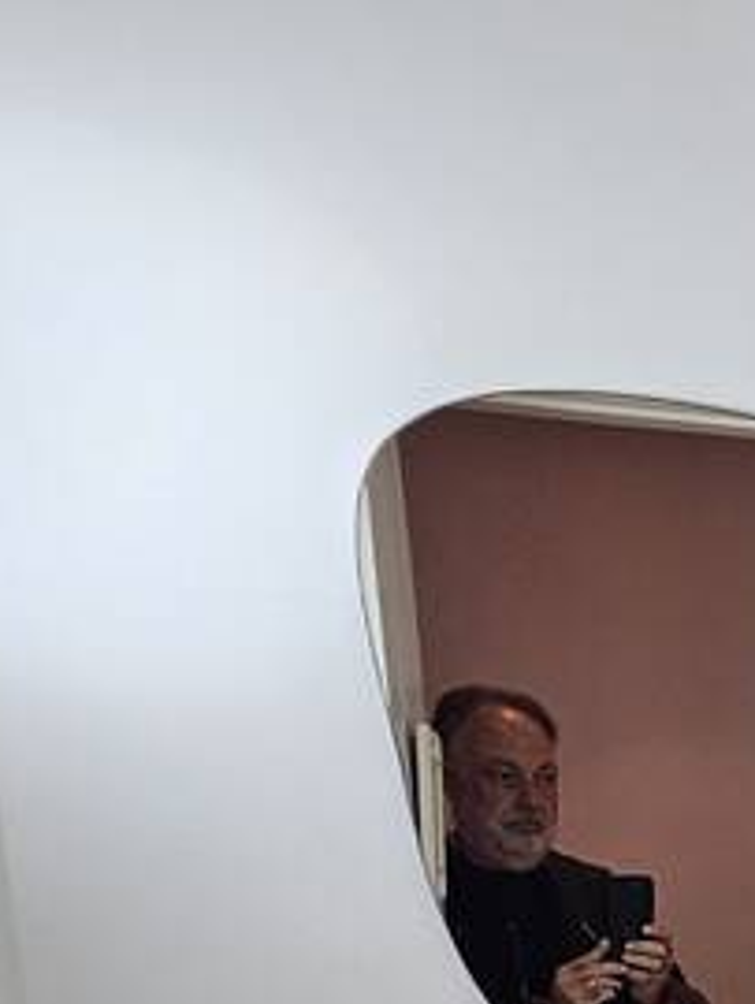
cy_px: 1168
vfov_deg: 31.5
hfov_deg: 19.6
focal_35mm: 52
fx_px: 1510
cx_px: 1413
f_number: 2.2
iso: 64
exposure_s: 1/60
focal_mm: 2.2
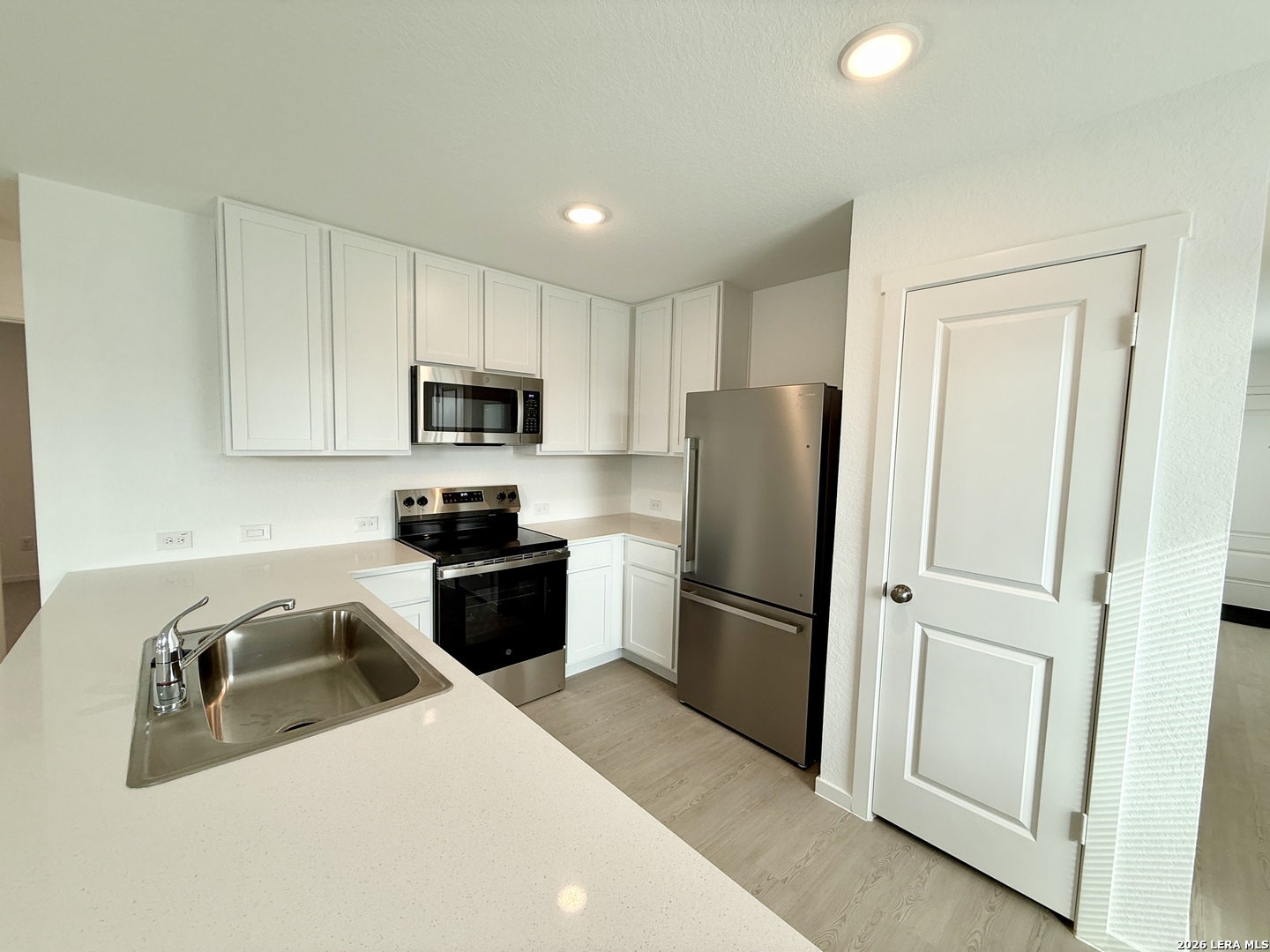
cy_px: 476
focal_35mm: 14
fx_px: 514
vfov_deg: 85.7
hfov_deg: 102.1
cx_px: 635
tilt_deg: -3.9
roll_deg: -1.6
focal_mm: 2.22
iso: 100
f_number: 2.2
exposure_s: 1/120
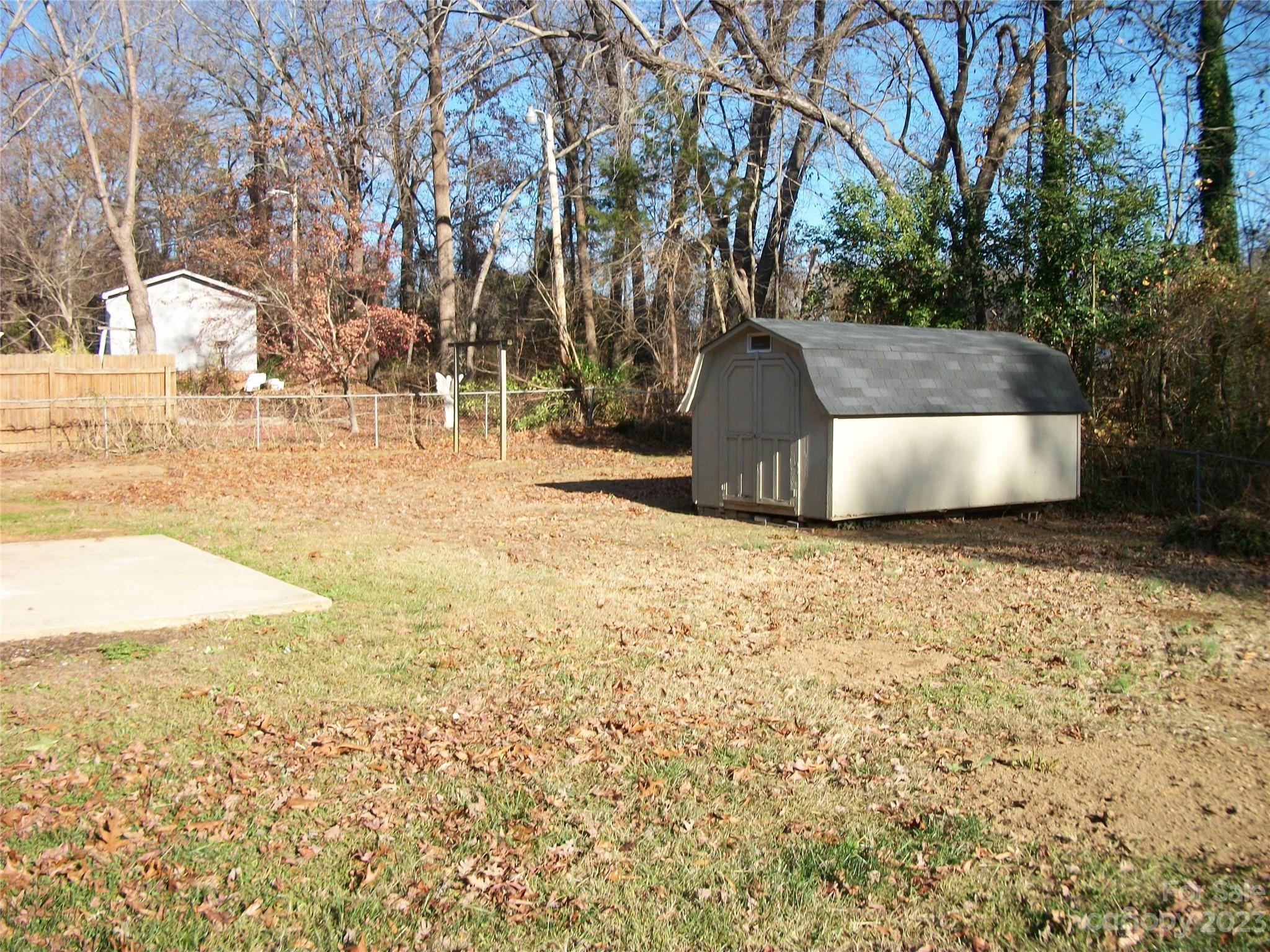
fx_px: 1174
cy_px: 476
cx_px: 635
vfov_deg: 44.2
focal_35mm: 32
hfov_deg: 56.8
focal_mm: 5.7
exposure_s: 1/100
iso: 80
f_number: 8.8
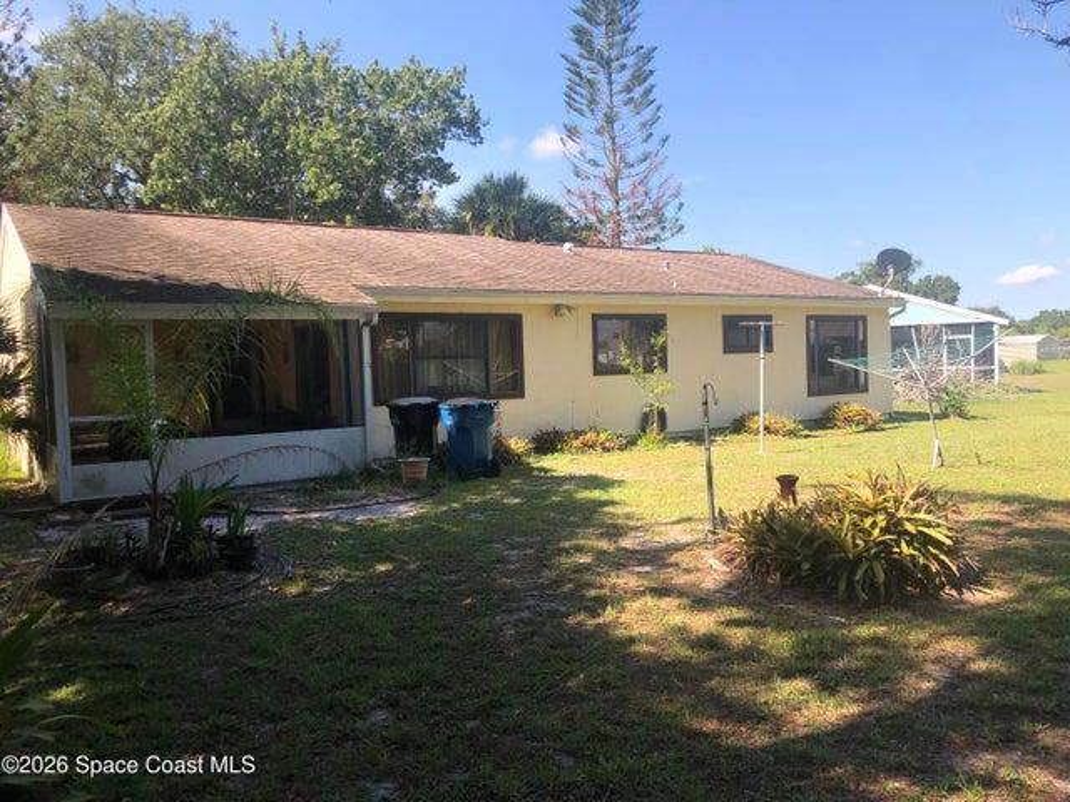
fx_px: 865
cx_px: 535
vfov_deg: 49.7
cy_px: 401
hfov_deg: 63.4
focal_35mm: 28
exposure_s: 1/1621
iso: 20
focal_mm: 4
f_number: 1.8
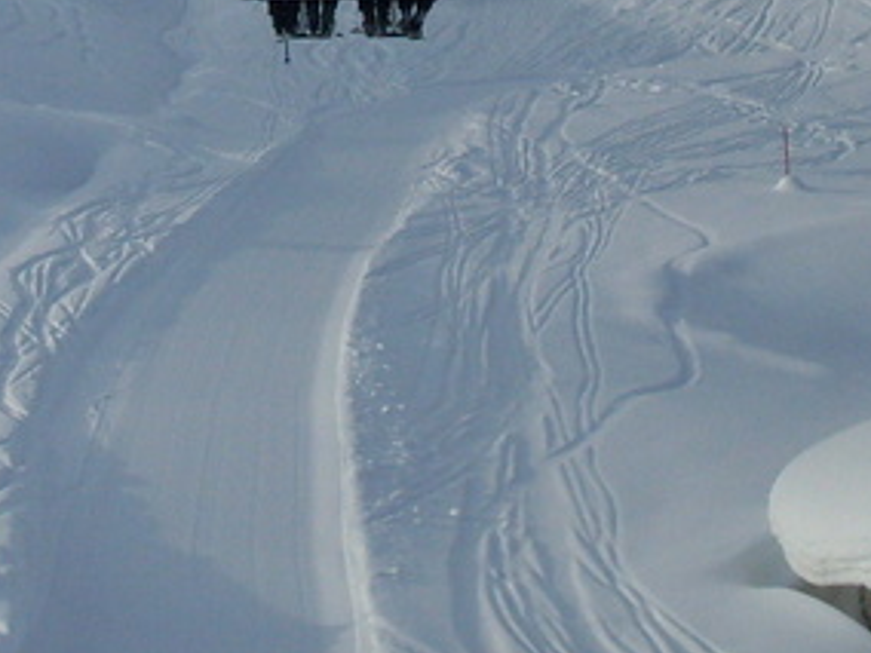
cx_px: 25
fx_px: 3447
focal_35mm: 137
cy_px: -368
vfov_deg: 10.4
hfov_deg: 14.2
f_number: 8.4
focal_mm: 6.3
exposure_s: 1/350
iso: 80
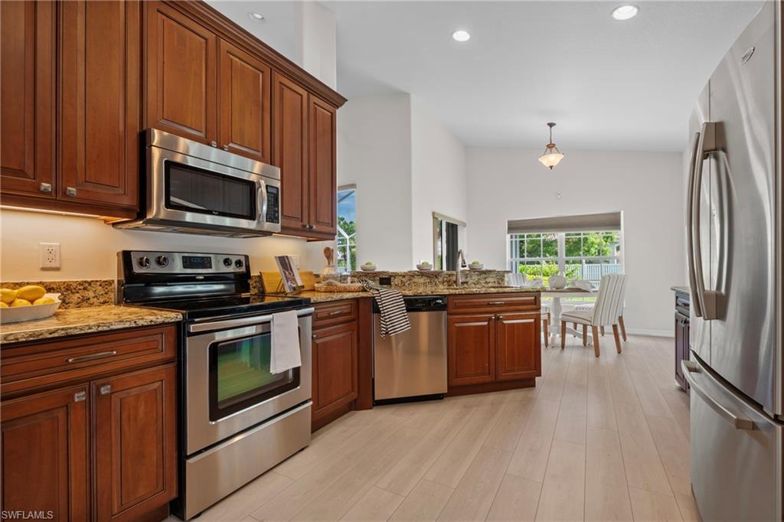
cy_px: 261
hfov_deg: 96.8
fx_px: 348
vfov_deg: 73.7
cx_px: 392
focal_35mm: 16
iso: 100
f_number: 9
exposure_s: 1/2.5
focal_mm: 16
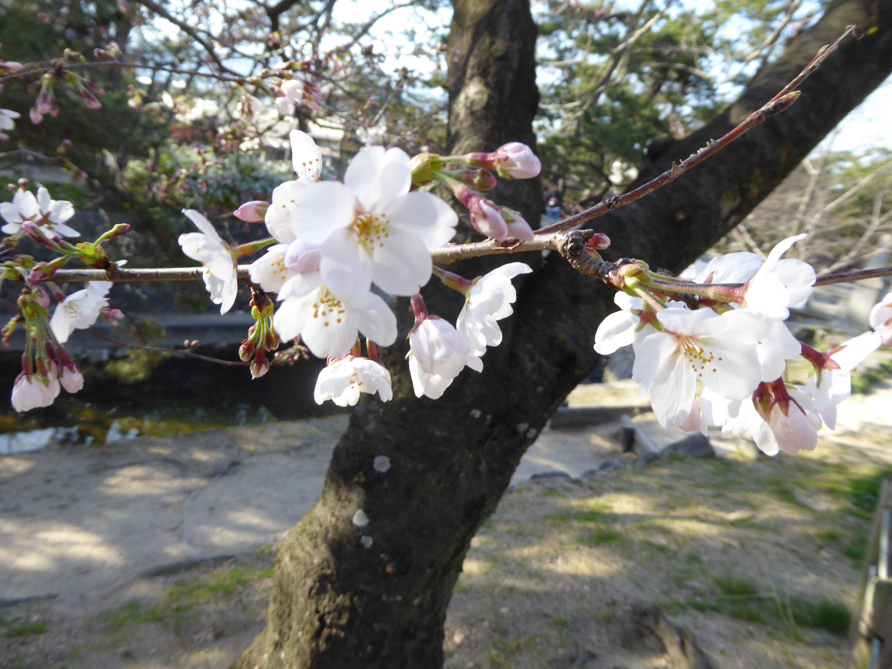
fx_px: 618
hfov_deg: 71.6
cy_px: 334
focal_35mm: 24
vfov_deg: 56.8
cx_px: 446
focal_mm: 4.3
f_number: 3.3
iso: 100
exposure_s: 1/200
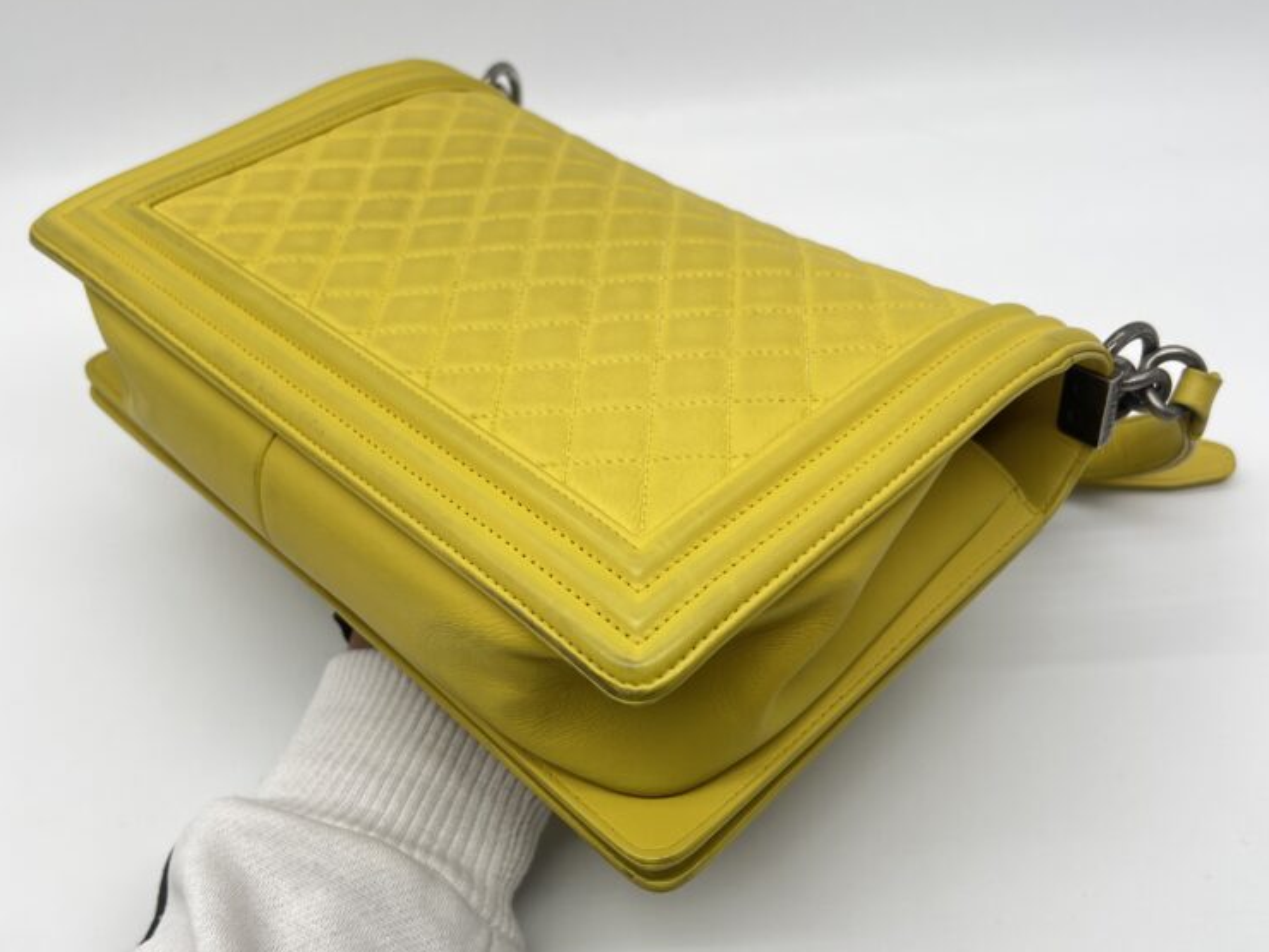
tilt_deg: -44.4
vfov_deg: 39.6
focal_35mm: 36
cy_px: 527
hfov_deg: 51.3
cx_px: 614
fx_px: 1320
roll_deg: +8.2
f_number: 1.5
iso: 40
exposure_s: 1/157
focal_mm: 5.7
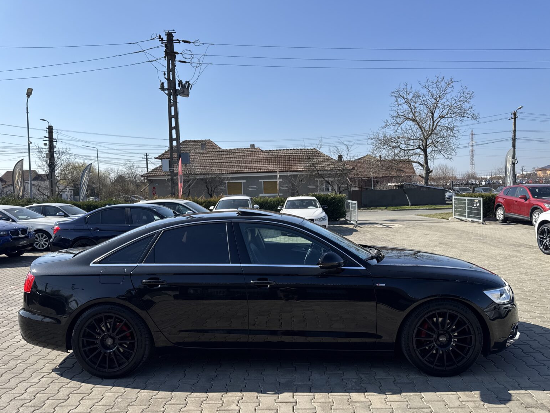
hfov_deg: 69.4
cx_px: 280
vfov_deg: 54.9
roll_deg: +1.3
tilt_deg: -3.4
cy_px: 207
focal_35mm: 25
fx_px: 397
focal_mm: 6.76
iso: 80
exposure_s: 1/4310
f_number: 1.78
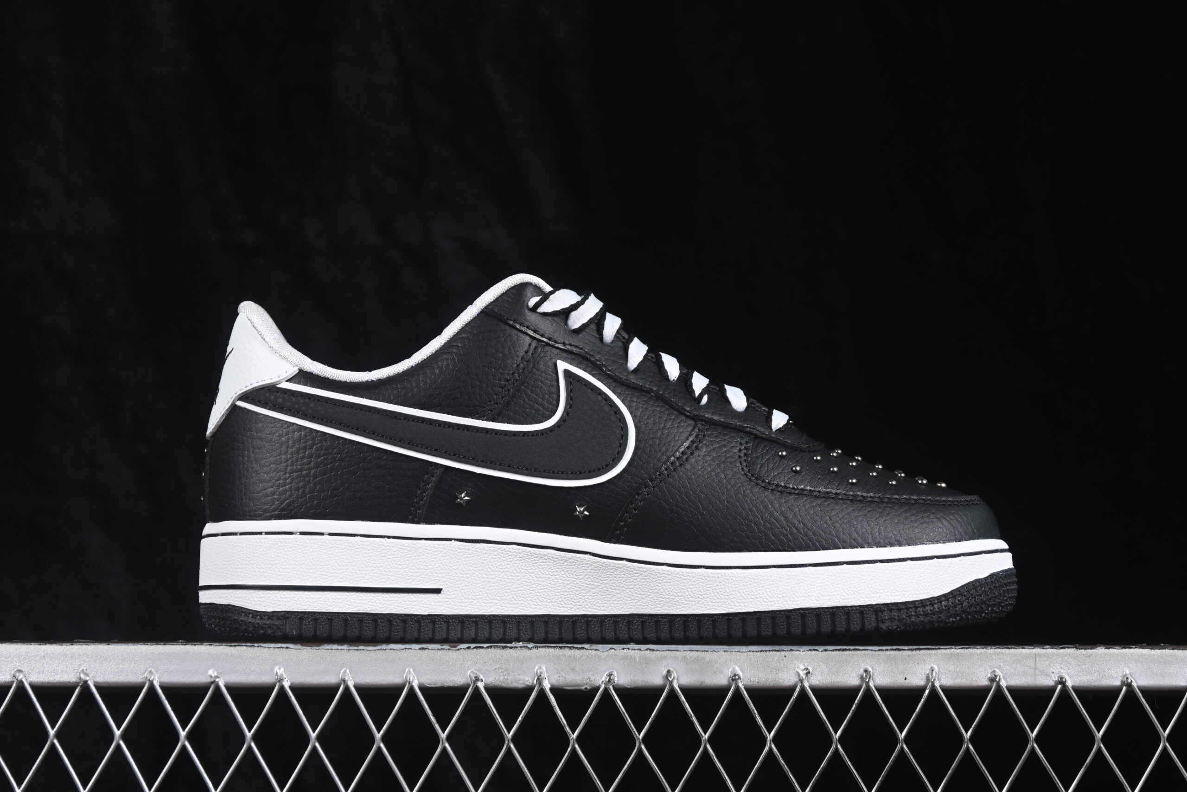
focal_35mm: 75
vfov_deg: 18.2
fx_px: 2473
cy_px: 396
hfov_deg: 27.0
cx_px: 594
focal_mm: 50
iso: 160
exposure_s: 1/60
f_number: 6.3
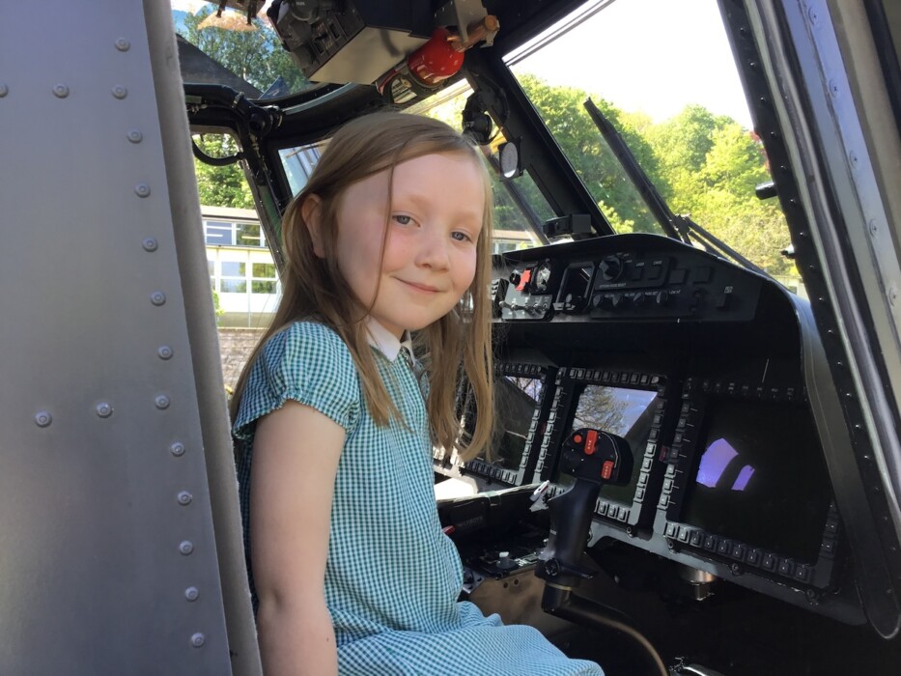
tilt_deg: -1.5
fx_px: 807
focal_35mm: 31
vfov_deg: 45.5
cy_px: 338
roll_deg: -1.4
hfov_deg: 58.3
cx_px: 450
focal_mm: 3.3
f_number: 2.4
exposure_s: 1/100
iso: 25
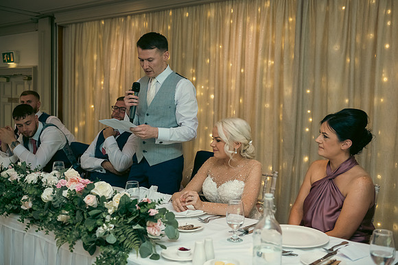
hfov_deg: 48.4
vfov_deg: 33.4
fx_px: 442
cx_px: 199
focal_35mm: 40
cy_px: 132
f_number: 3.5
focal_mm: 40
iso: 800
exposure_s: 1/160
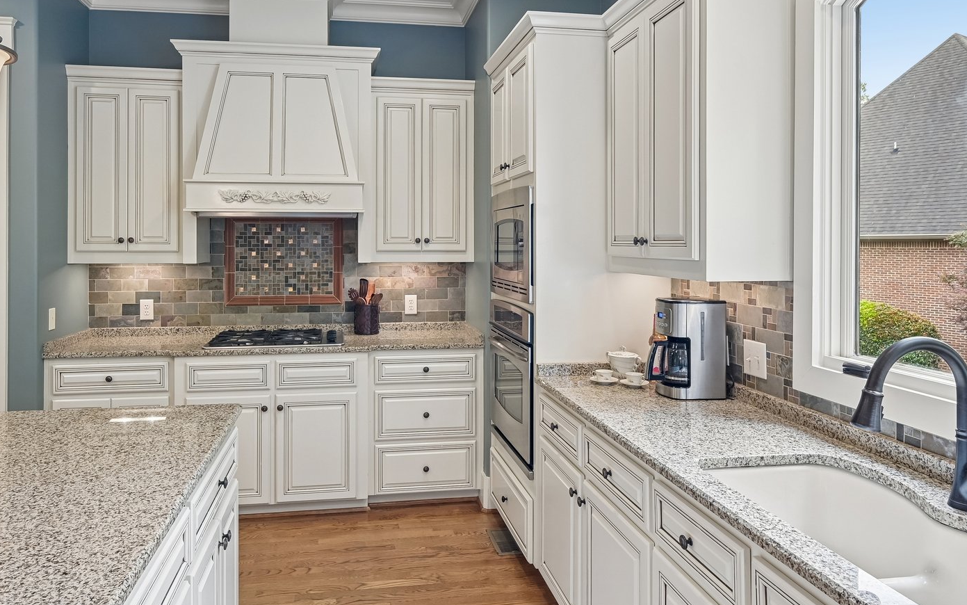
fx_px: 652
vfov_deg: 49.5
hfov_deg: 72.9
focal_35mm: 25
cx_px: 437
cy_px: 249
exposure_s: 1/40
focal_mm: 16.5
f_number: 8
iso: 400
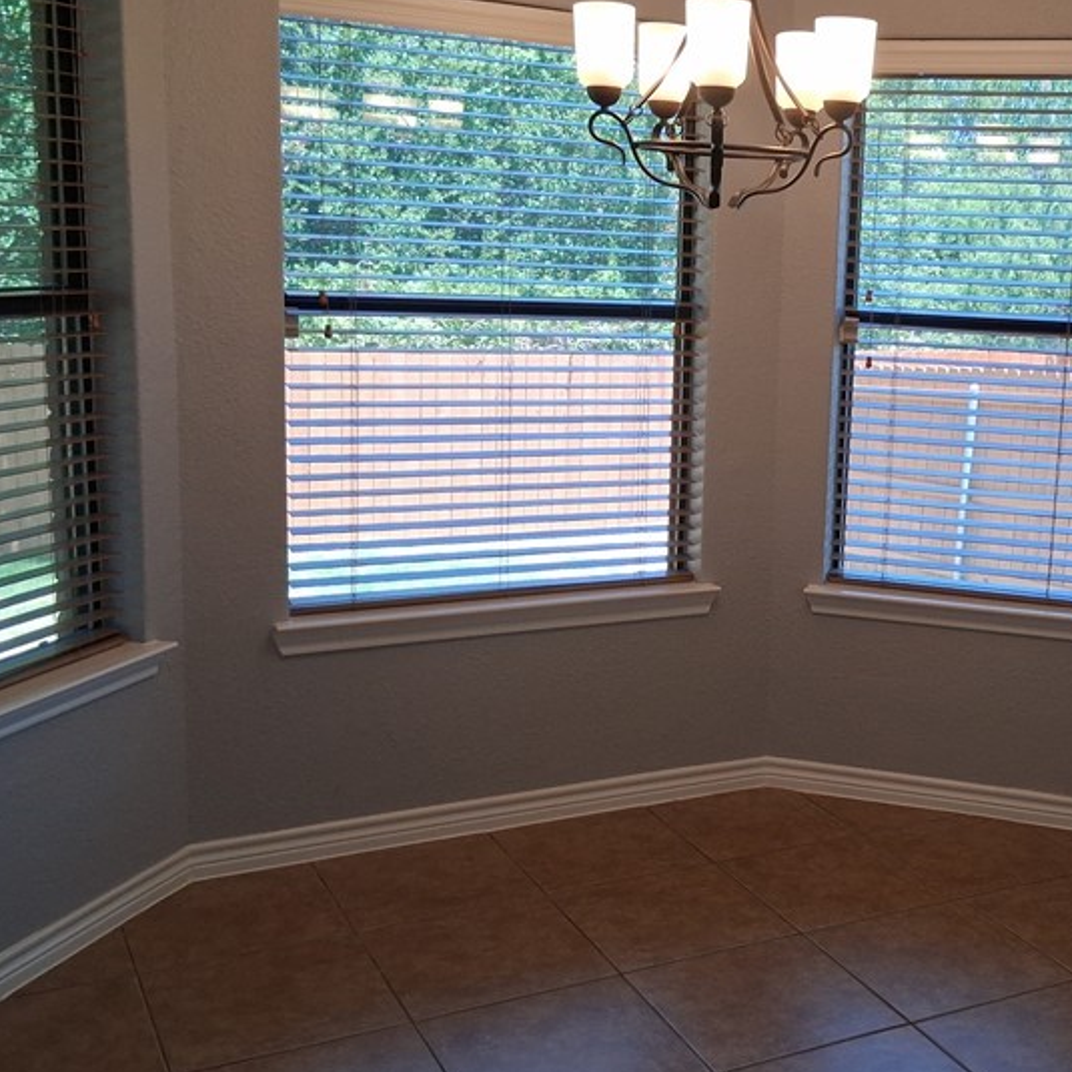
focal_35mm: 44
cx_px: 814
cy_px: 507
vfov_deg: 38.3
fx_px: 1542
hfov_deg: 37.3
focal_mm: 3.98
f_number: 1.8
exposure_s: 1/100
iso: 100
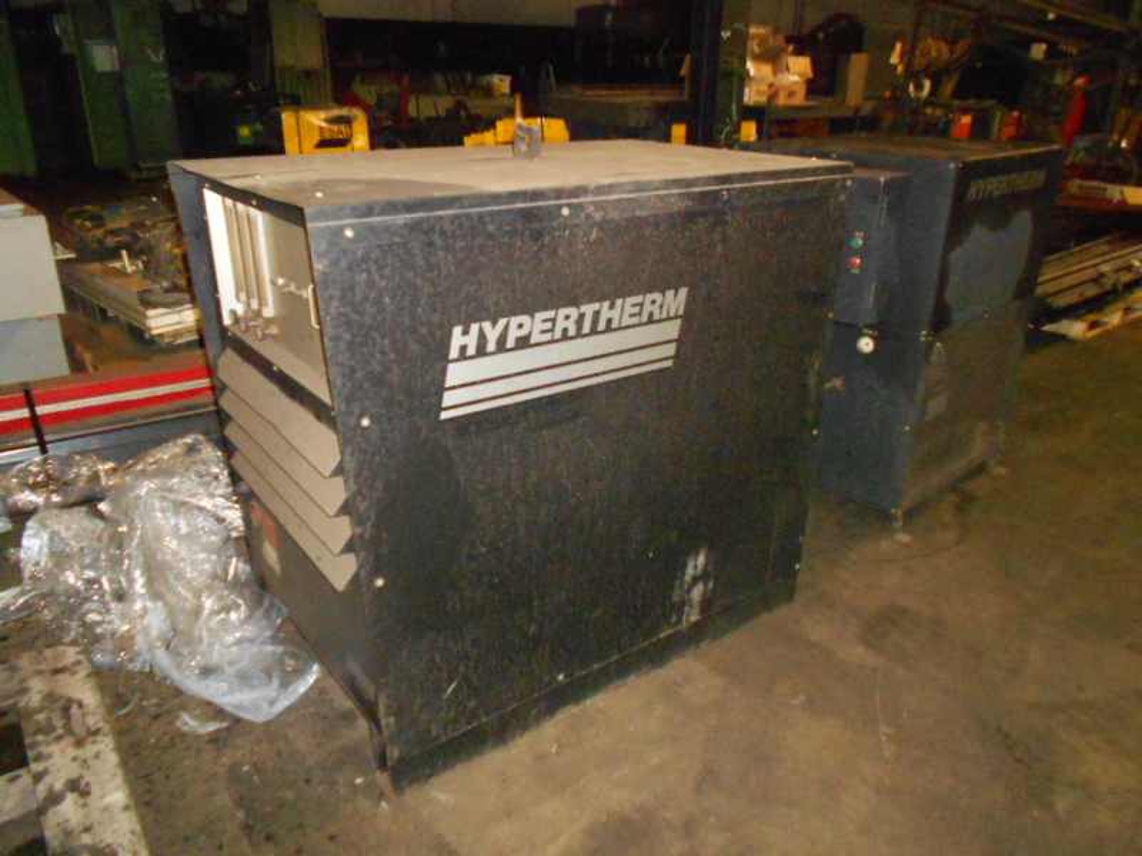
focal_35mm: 26
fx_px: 858
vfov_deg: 53.1
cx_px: 571
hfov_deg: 67.3
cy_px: 428
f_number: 3.2
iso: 1000
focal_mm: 4.6
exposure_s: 1/25
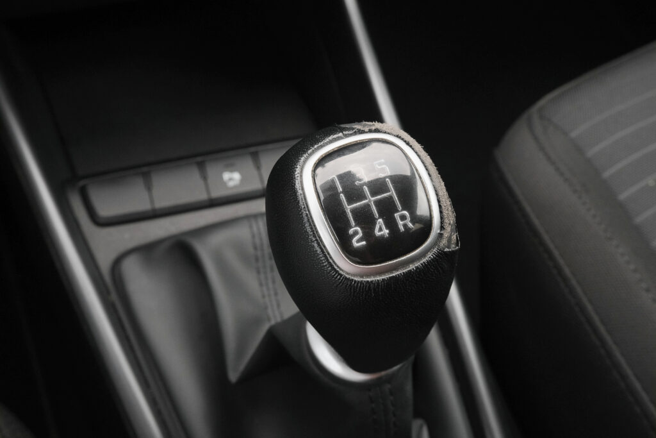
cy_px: 219
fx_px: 674
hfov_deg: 51.9
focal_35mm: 37
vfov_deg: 36.0
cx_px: 328
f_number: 9
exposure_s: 1/180
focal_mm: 24.9
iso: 2000
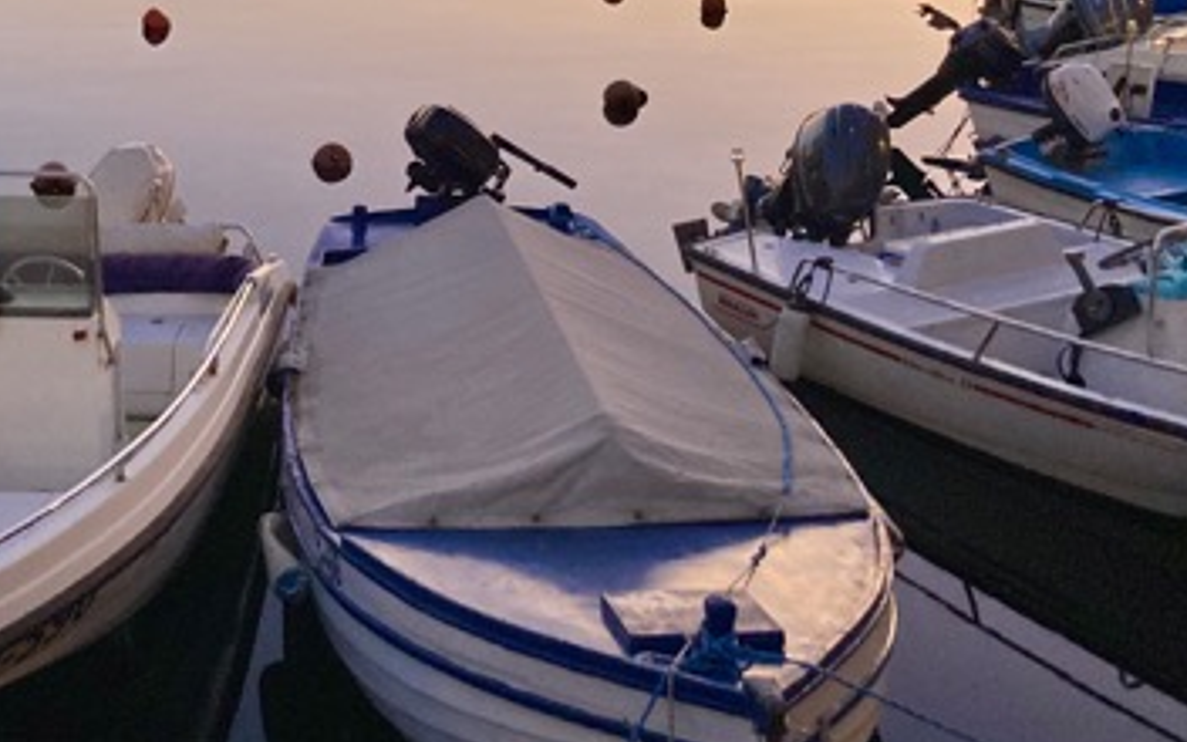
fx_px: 1747
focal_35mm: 54
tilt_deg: -11.1
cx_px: 297
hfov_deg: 36.6
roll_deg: +0.8
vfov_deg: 23.5
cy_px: 105
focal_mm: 3.99
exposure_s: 1/33
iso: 250
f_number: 1.8
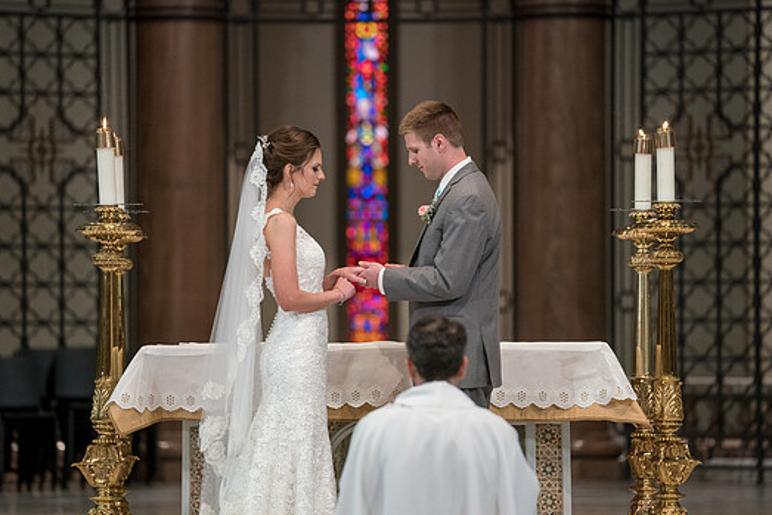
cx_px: 359
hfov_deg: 9.3
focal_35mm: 222
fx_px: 4762
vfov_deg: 6.2
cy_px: 253
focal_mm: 200
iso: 2000
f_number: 2.8
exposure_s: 1/200
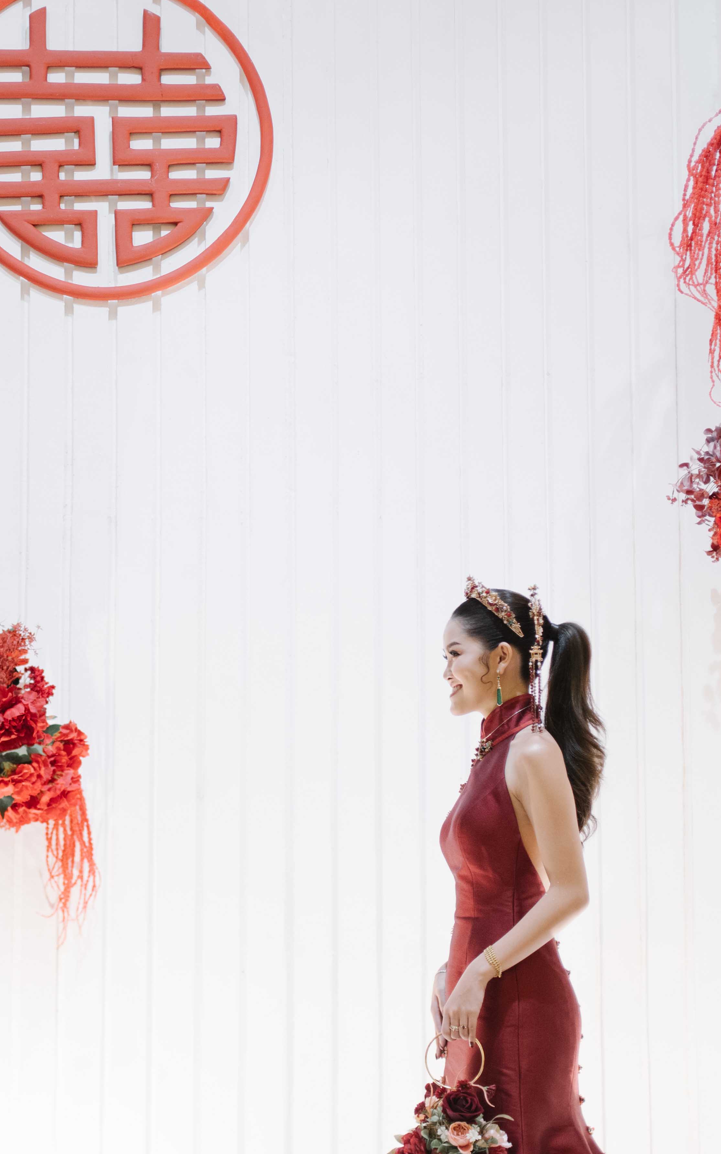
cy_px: 608
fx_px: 1887
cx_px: 60
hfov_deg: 21.1
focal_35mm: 60
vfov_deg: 34.0
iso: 800
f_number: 2.4
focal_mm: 35
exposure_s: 1/180
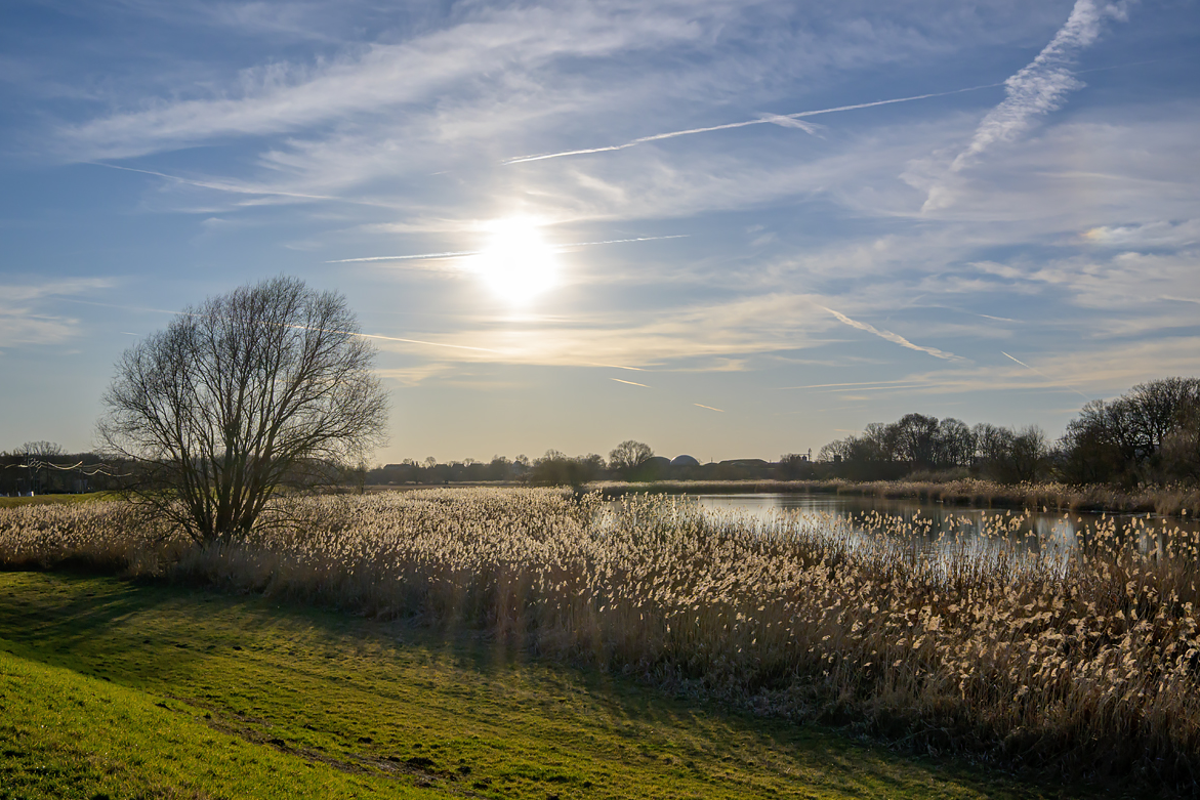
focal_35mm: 42
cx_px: 595
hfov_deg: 46.1
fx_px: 1409
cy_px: 404
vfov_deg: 31.7
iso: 400
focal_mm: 27.5
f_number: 9.5
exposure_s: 1/3000
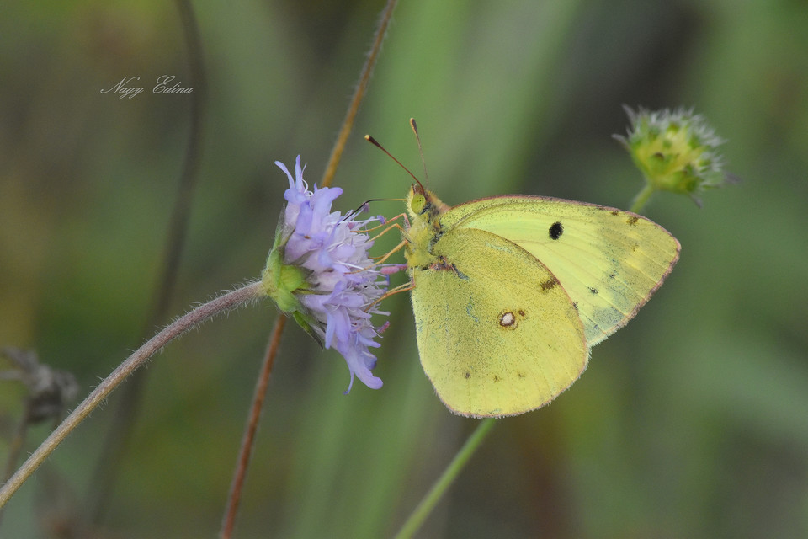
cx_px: 404
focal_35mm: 450
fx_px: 10099
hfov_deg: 4.6
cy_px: 270
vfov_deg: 3.1
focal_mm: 300
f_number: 18
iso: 1600
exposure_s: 1/1000
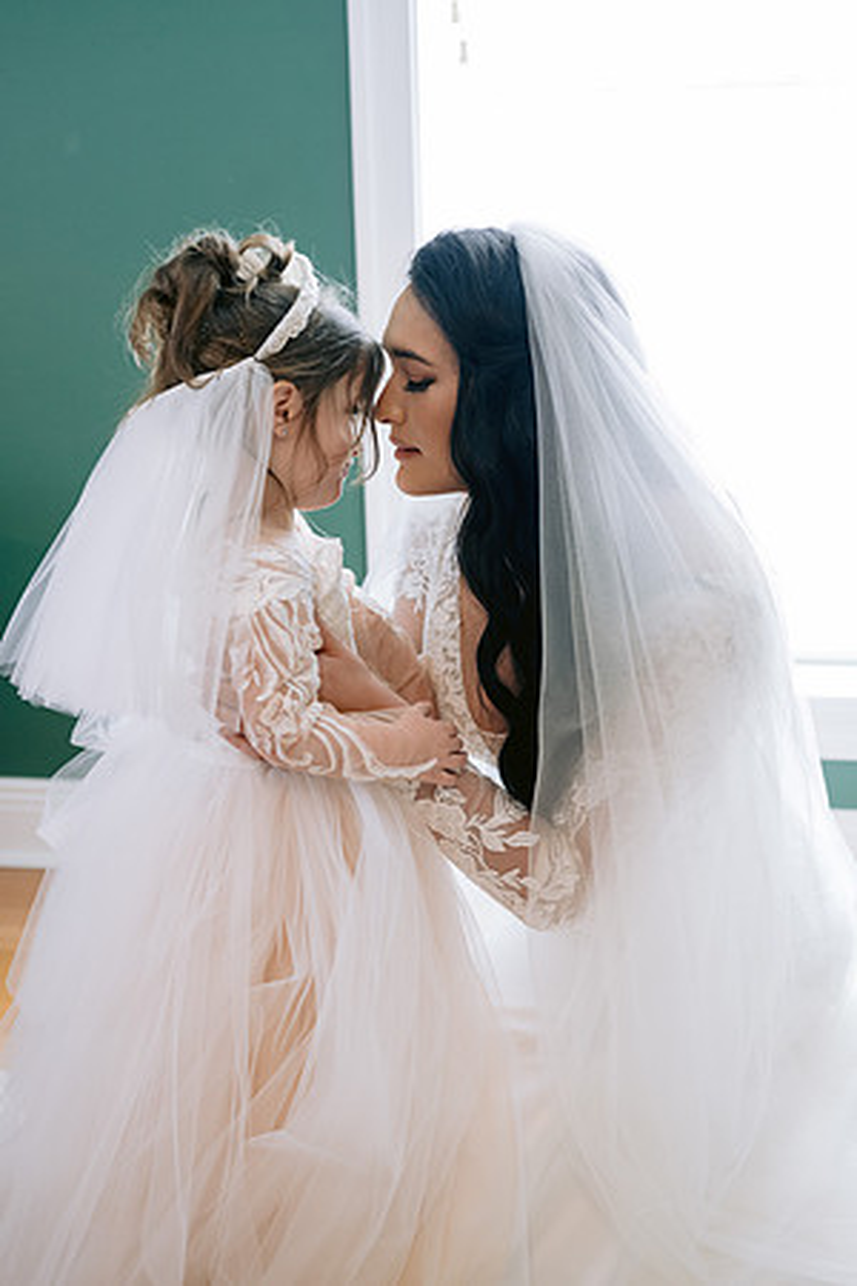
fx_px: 1785
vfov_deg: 39.6
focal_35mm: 50
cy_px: 643
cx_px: 428
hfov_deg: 27.0
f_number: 2.8
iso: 800
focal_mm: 50
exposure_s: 1/160
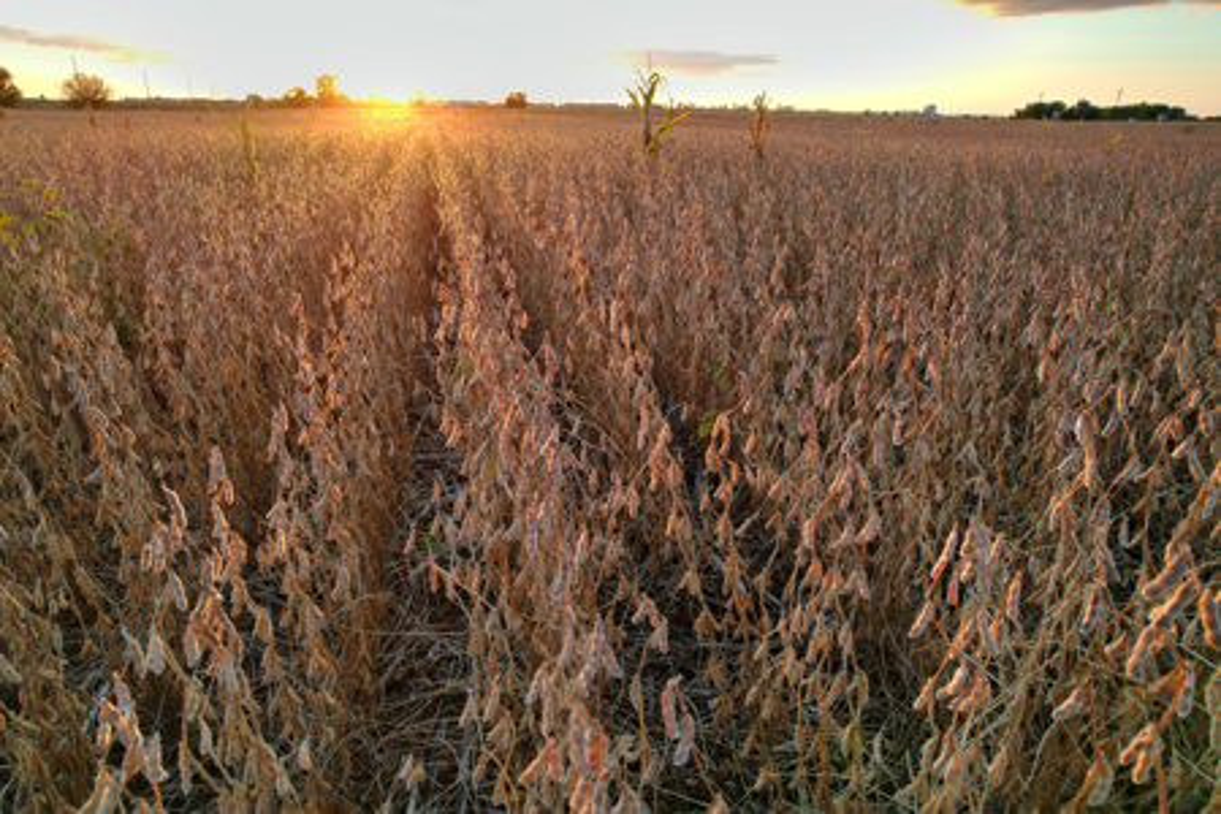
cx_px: 610
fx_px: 746
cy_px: 407
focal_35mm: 22
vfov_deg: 57.2
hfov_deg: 78.6
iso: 100
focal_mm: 8.38
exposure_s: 1/180
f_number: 2.8
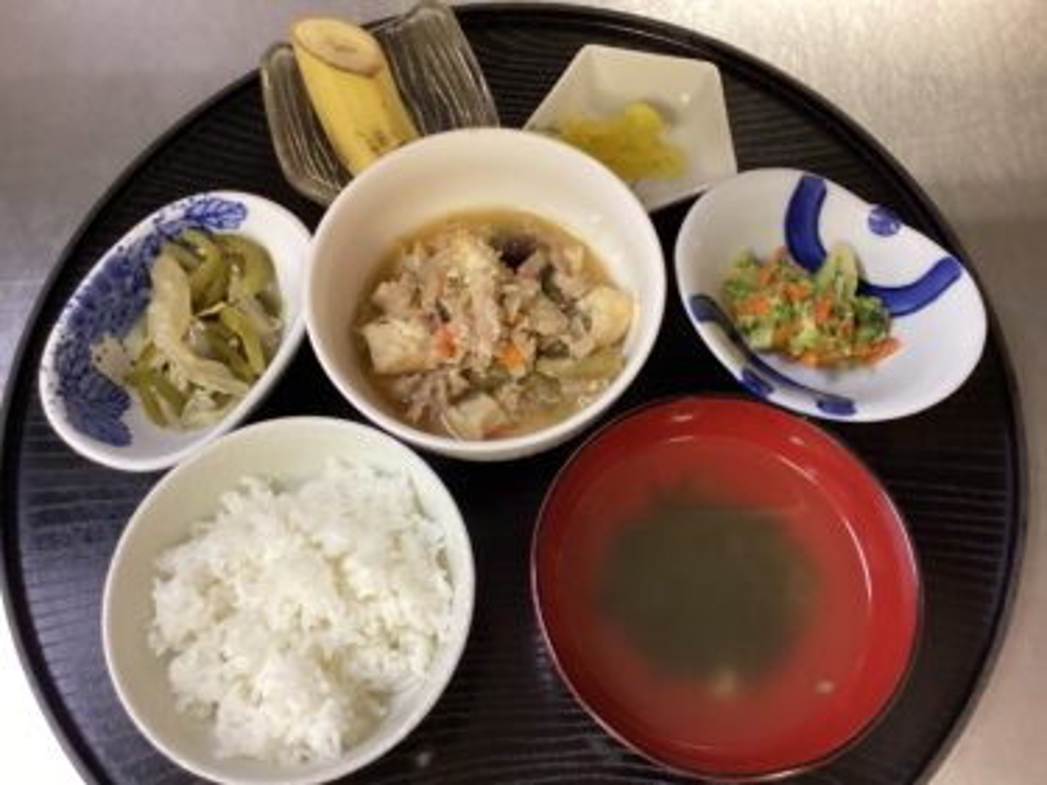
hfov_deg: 58.4
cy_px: 392
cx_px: 524
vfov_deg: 45.4
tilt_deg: -68.1
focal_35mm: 31
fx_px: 937
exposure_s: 1/60
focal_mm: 3.3
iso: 250
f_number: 2.4
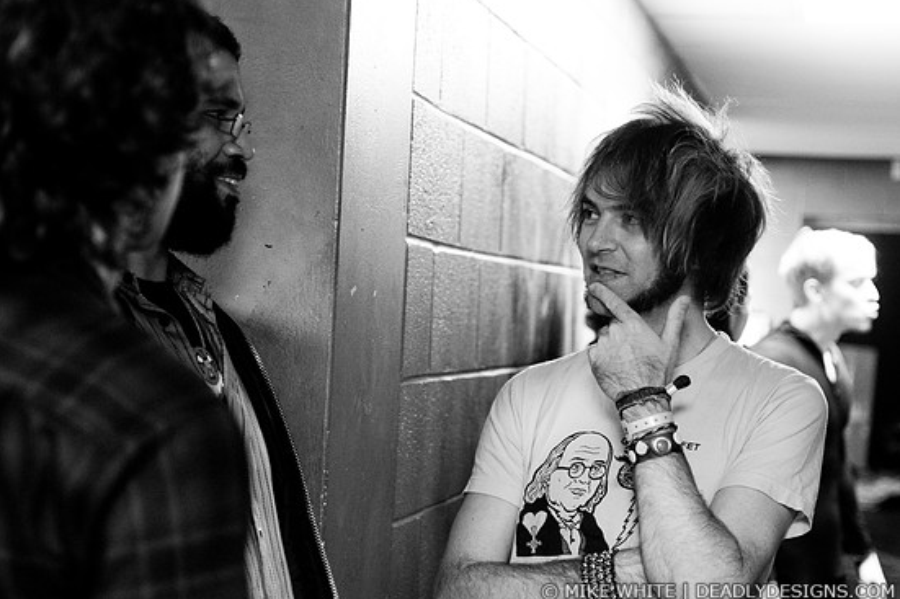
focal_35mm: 82
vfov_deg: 16.6
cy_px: 291
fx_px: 2049
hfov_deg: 24.8
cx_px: 430
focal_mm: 52
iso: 800
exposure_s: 1/40
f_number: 2.8
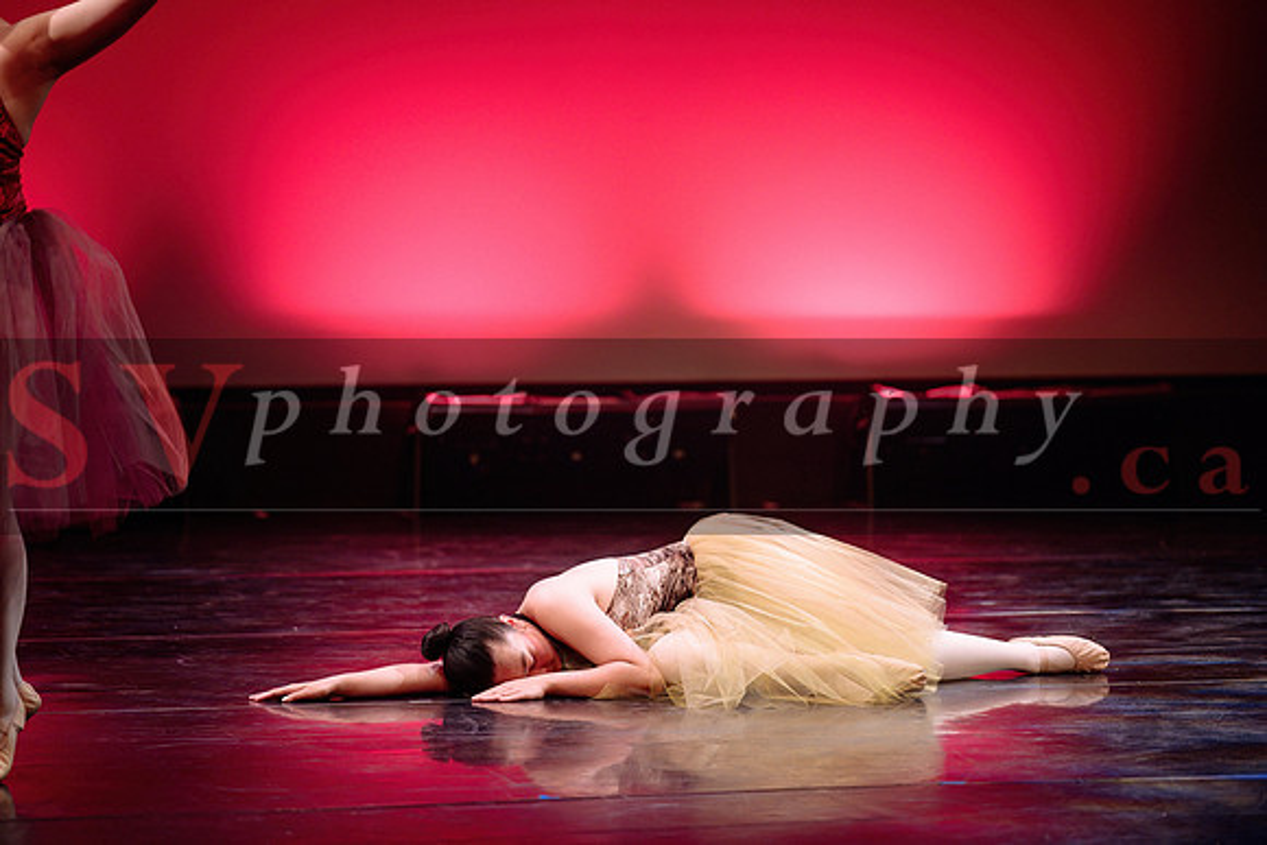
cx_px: 634
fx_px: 6512
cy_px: 422
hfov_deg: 11.1
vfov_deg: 7.4
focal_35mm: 185
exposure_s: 1/200
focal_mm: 185
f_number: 2.8
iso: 1600
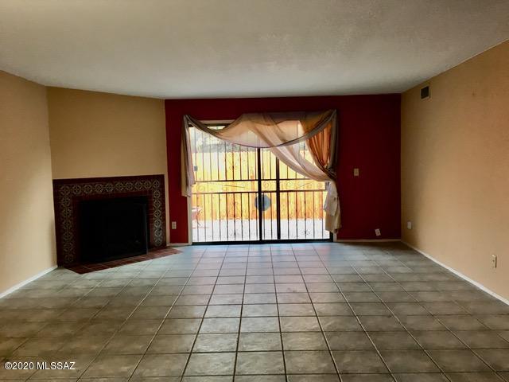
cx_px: 254
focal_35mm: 29
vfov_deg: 48.2
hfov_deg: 61.7
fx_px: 426
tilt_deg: -3.7
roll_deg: +1.6
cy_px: 191
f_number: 2.2
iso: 25
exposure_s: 1/40
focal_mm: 4.15
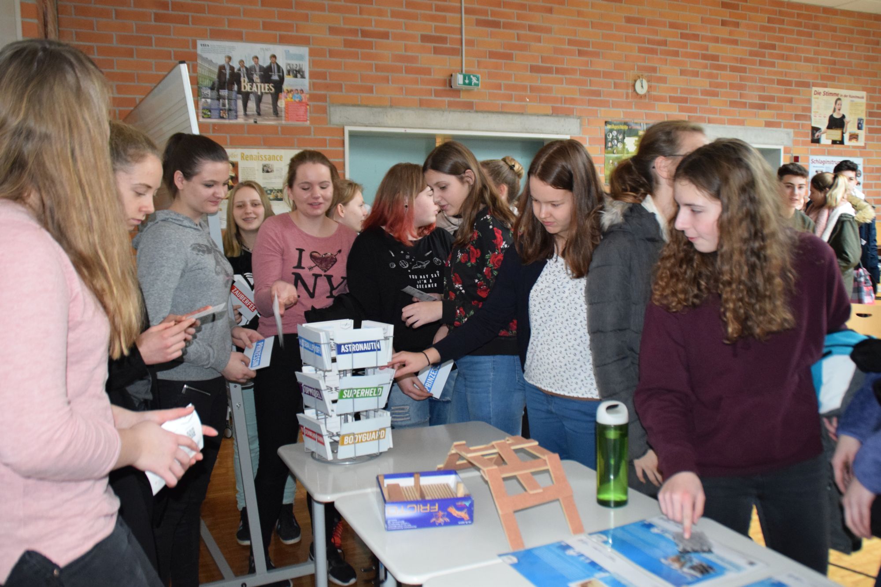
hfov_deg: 57.2
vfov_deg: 40.0
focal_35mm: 33
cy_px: 294
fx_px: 807
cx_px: 440
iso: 3200
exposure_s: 1/60
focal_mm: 22
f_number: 3.5
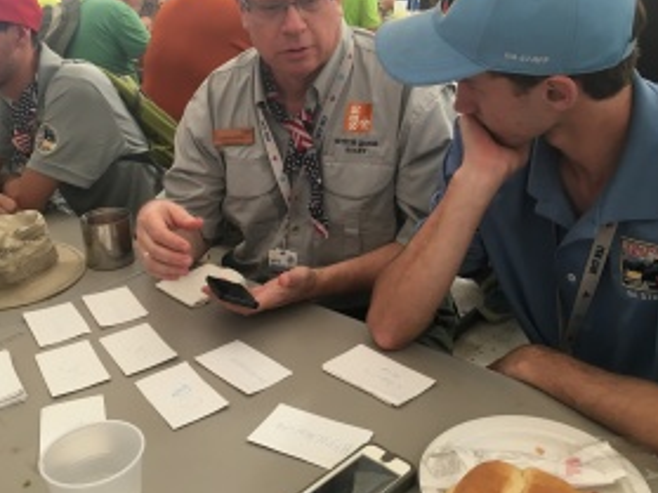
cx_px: 295
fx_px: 722
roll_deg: +2.3
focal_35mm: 38
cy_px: 189
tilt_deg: -17.6
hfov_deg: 48.9
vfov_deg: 37.5
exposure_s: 1/30
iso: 25
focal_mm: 4.15
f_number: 2.2
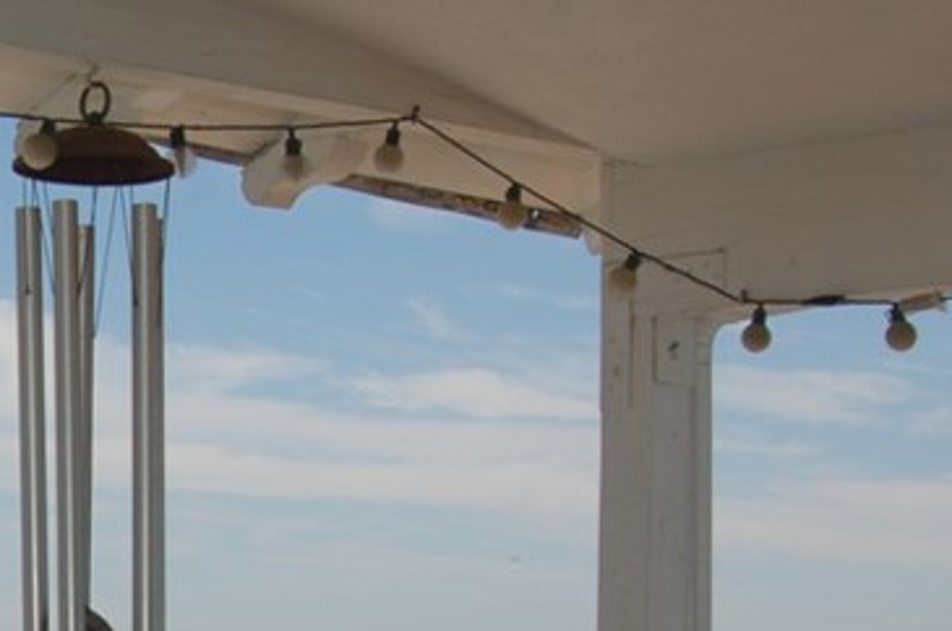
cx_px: -279
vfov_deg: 13.2
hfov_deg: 18.8
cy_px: 751
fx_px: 2666
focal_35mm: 101
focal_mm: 24
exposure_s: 1/500
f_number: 8
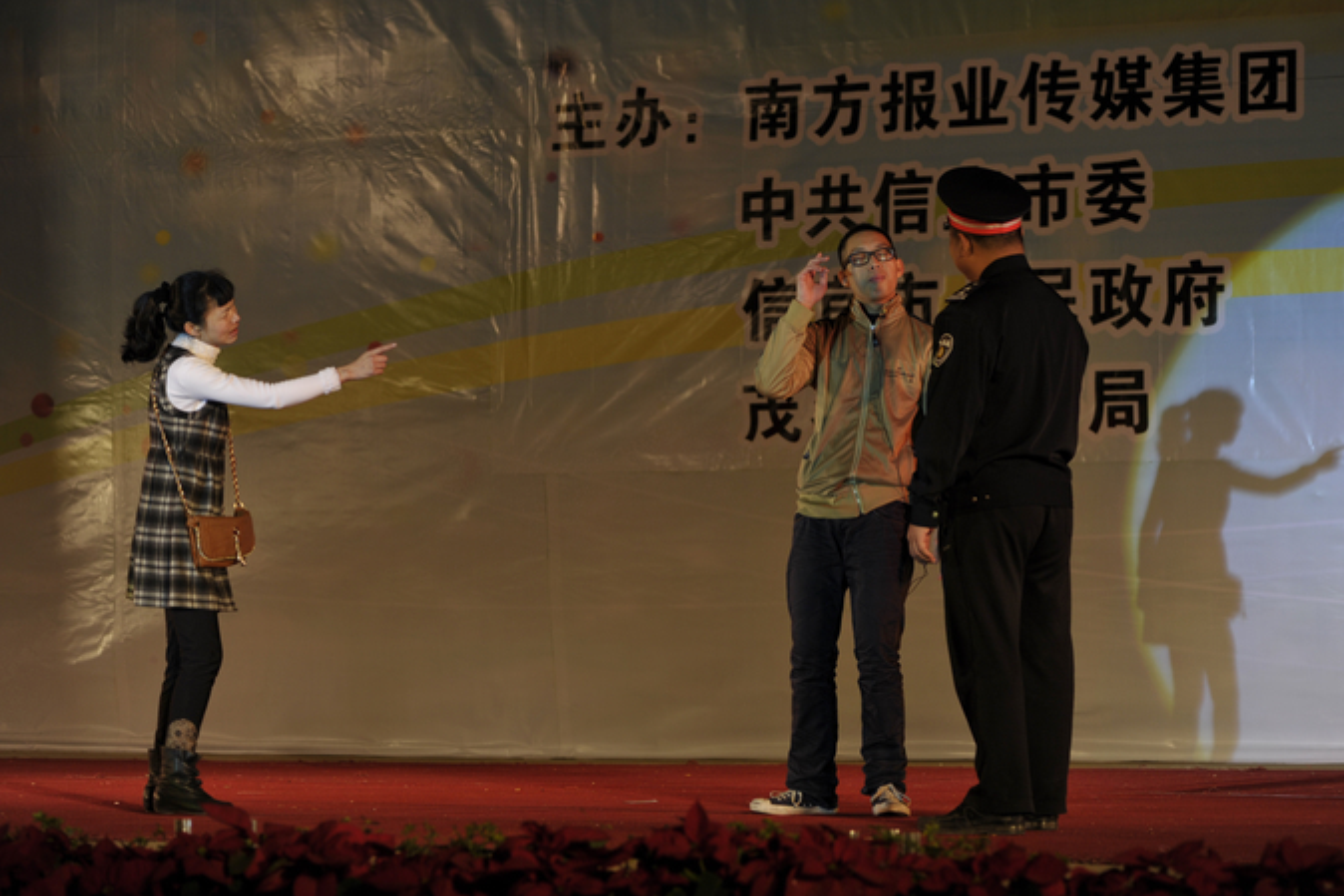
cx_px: 696
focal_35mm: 109
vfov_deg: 12.6
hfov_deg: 18.8
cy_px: 451
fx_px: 4068
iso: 320
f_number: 4.5
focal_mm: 105
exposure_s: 1/100
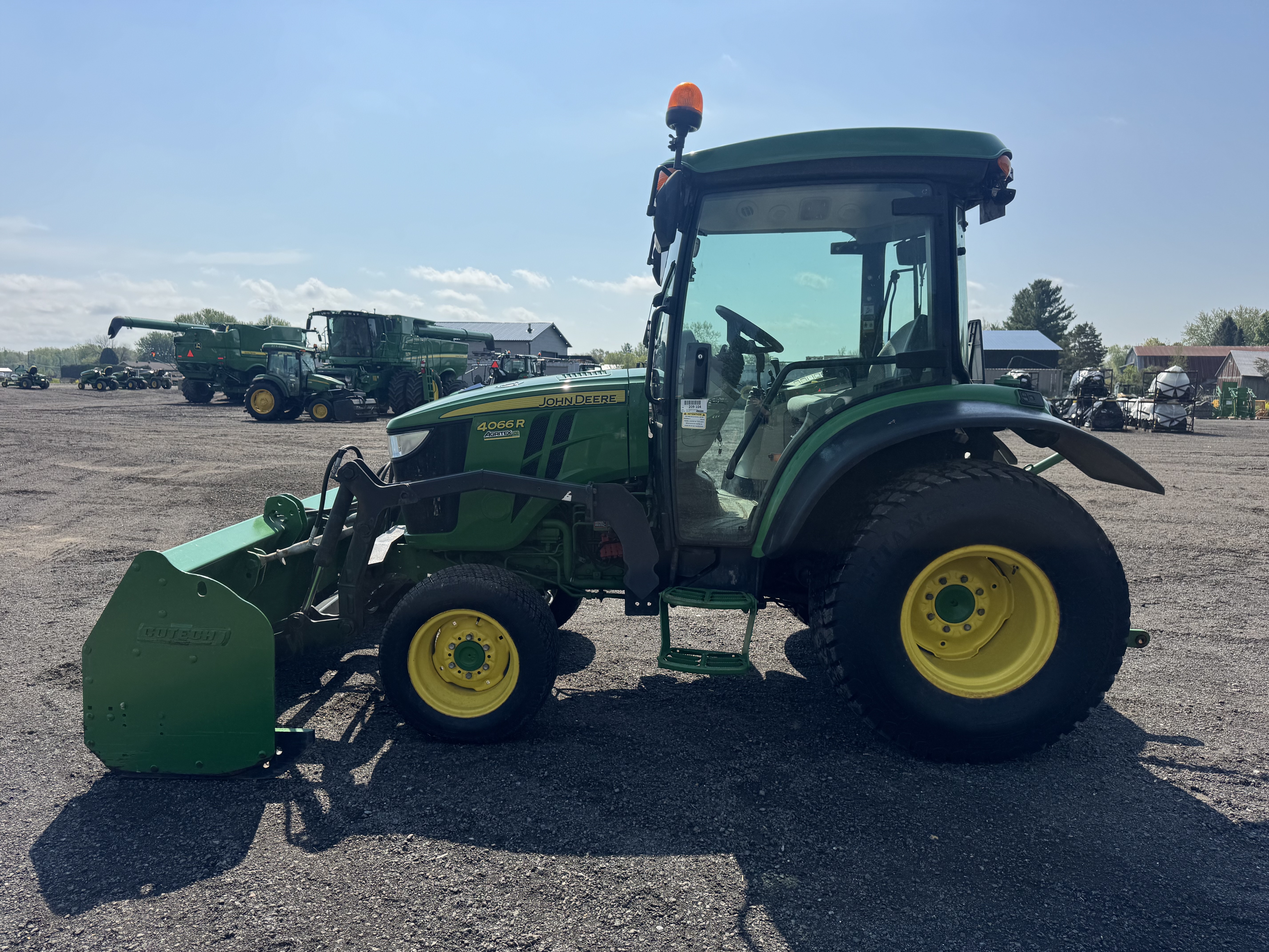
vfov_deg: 56.8
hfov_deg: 71.6
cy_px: 476
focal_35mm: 24
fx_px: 880
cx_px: 634
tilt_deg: -5.0
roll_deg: +0.2
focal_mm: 6.76
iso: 80
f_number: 1.78
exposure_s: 1/7092
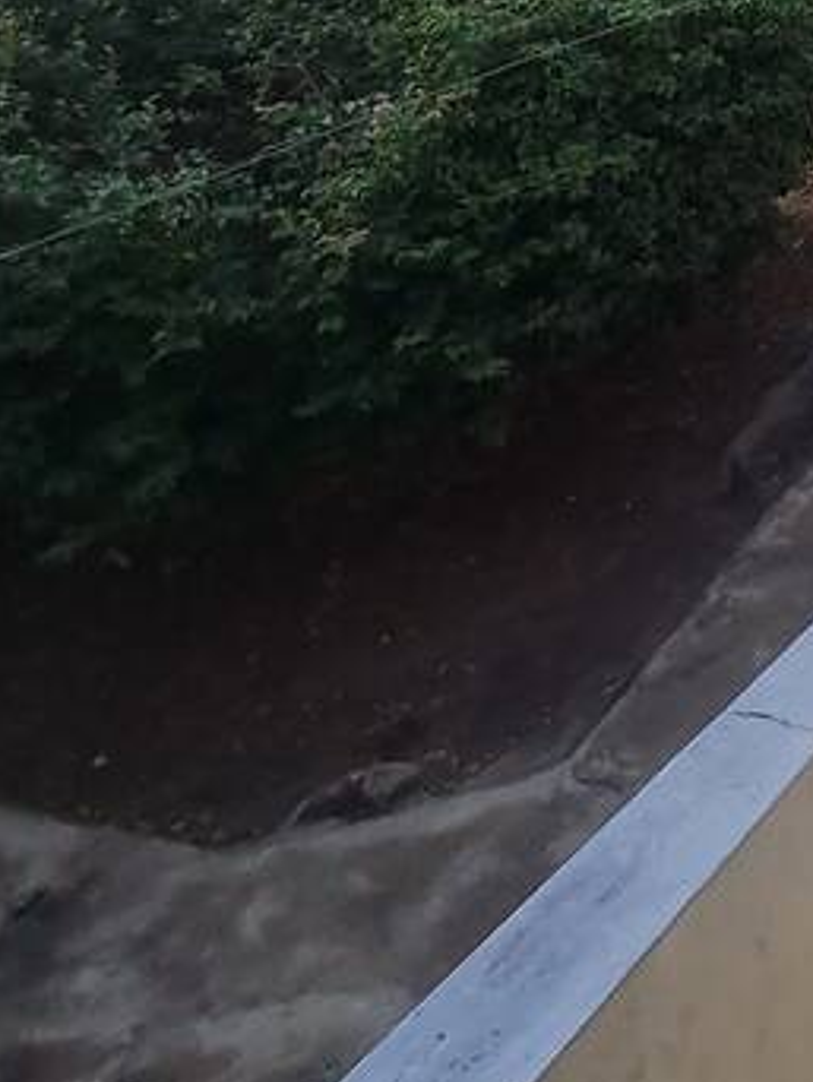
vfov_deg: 39.7
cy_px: -22
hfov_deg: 26.3
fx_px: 1282
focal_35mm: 41
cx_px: 1199
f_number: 2.2
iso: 50
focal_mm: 1.74
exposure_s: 1/542
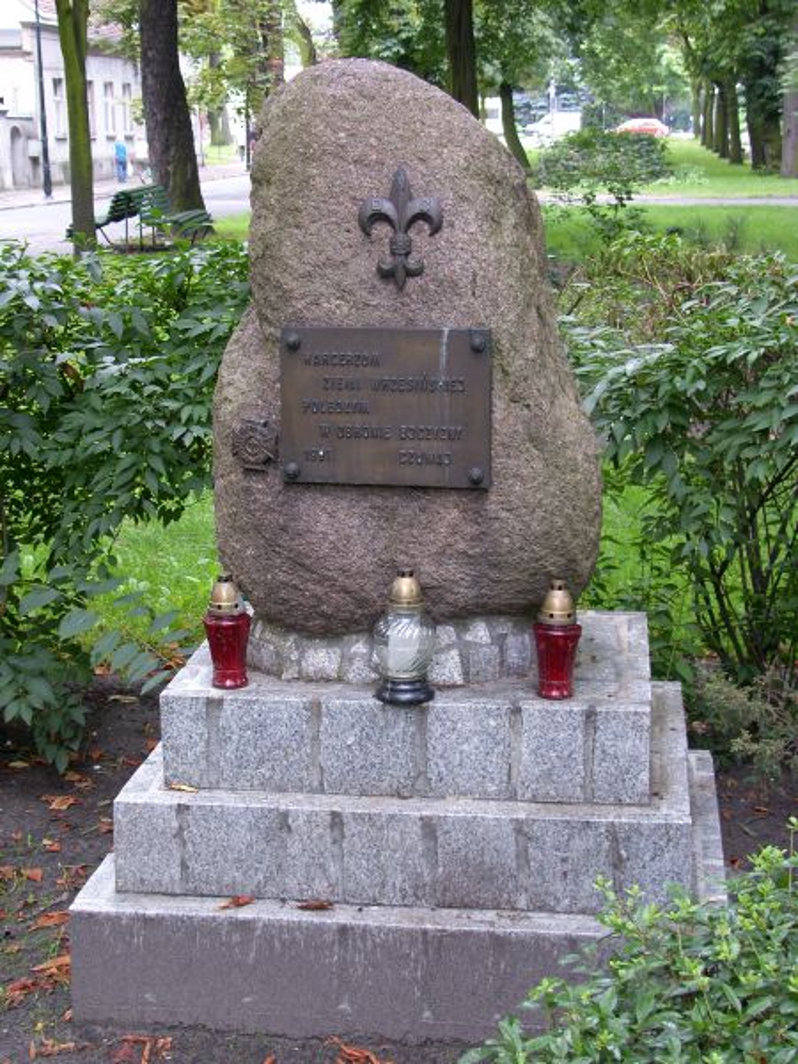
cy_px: 532
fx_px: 1844
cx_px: 399
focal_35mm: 60
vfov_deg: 32.2
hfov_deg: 24.4
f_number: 2.8
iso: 80
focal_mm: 15.5
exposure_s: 1/60
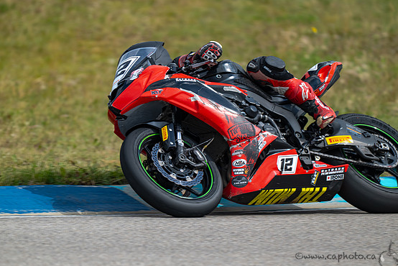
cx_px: 197
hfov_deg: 3.3
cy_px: 132
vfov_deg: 2.2
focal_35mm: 628
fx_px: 6946
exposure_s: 1/1250
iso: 250
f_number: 6.3
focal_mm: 600
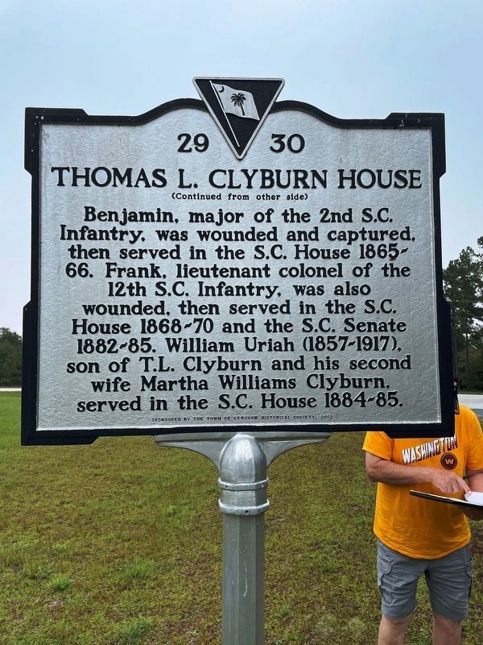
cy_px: 322
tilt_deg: +4.9
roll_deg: -0.3
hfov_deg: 53.1
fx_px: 484
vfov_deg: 67.3
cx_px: 242
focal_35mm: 26
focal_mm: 4.2
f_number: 1.6
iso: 32
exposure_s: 1/1092
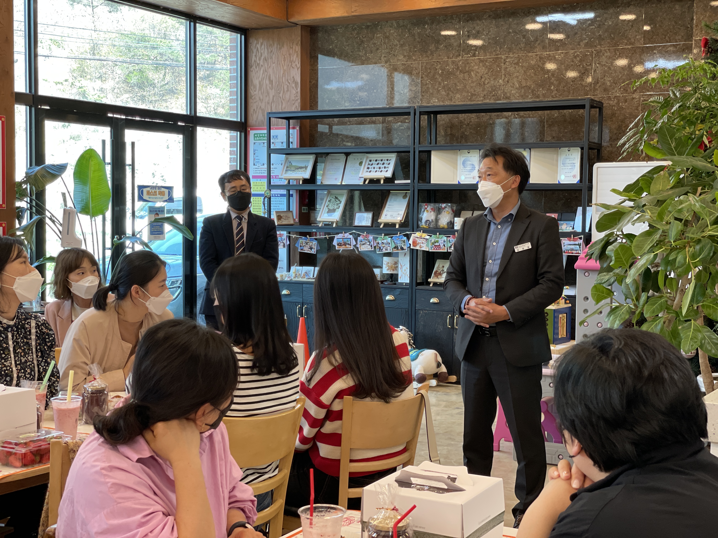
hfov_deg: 36.8
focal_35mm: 52
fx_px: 1079
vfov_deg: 28.0
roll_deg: -0.6
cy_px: 269
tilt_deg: -2.5
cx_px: 359
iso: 125
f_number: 2
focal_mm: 6
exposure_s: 1/120
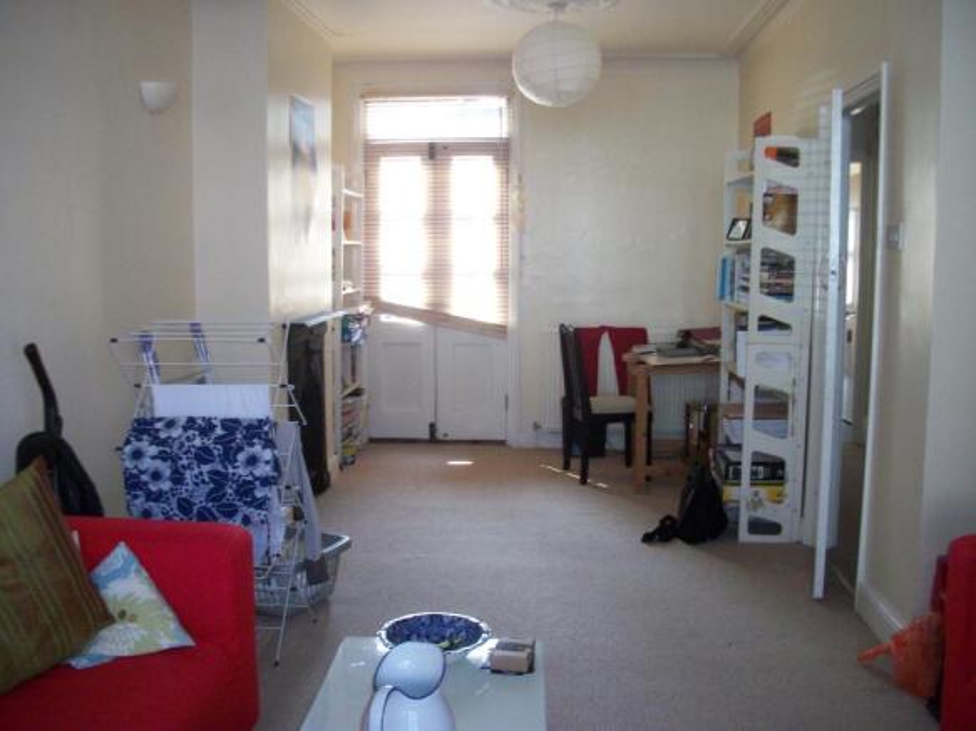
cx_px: 488
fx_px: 987
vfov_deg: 40.7
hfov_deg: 52.6
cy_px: 366
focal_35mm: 35
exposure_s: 1/125
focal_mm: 6.3
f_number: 3.1
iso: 313
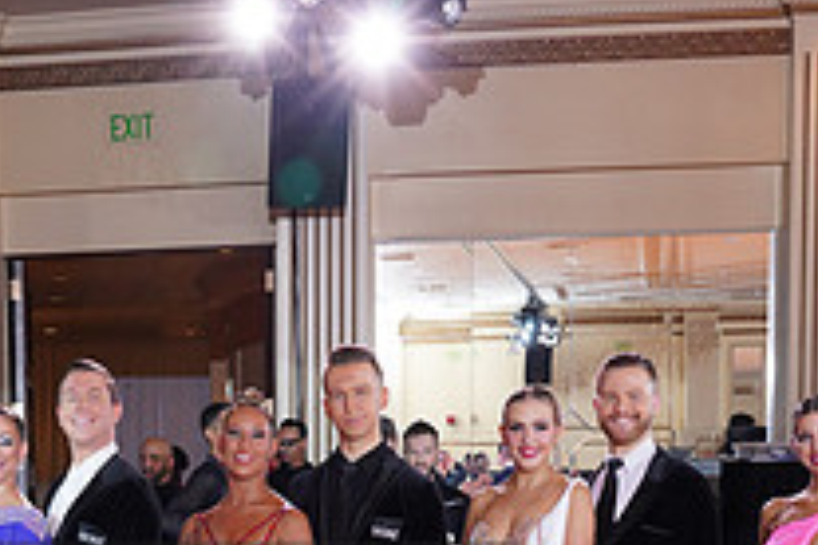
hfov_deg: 23.6
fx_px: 1909
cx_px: 91
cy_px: 646
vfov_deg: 15.7
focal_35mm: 84
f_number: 5.6
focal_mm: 30
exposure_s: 1/200
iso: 1600
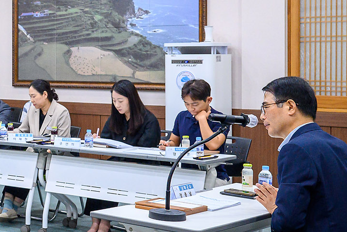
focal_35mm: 83
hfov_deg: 21.7
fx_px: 800
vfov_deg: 16.4
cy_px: 54
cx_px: -124
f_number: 4
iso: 2000
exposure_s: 1/200
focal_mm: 24
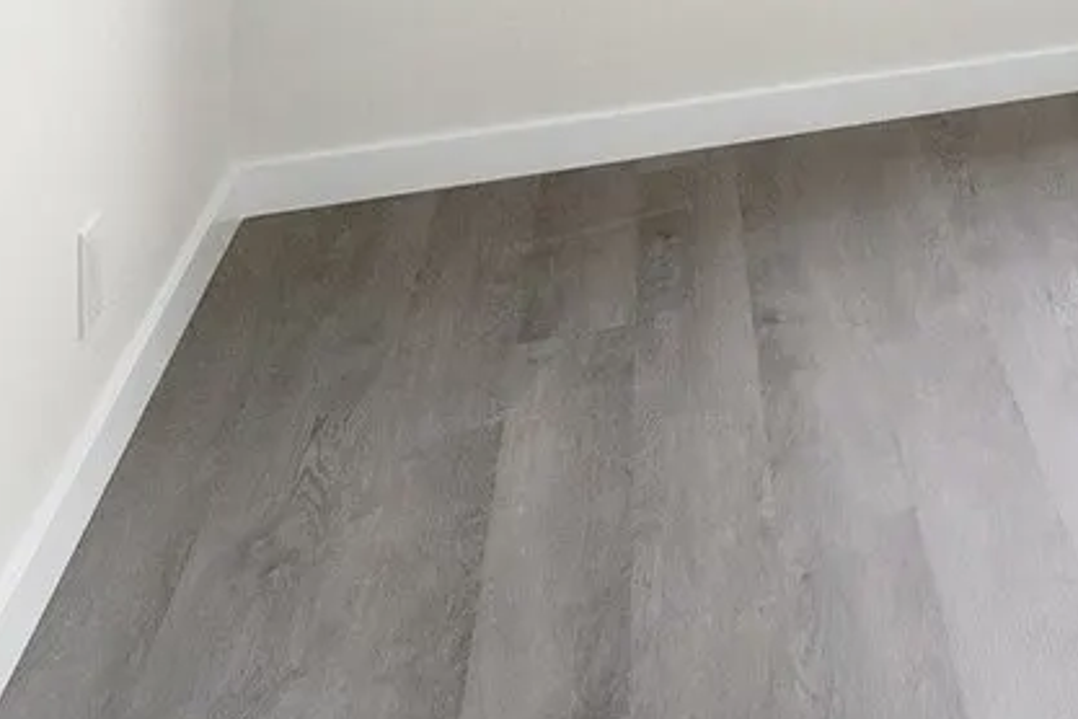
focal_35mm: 61
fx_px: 1826
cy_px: -619
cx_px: 1552
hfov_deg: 25.8
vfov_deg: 17.5
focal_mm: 10
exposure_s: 1/30
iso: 800
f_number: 8
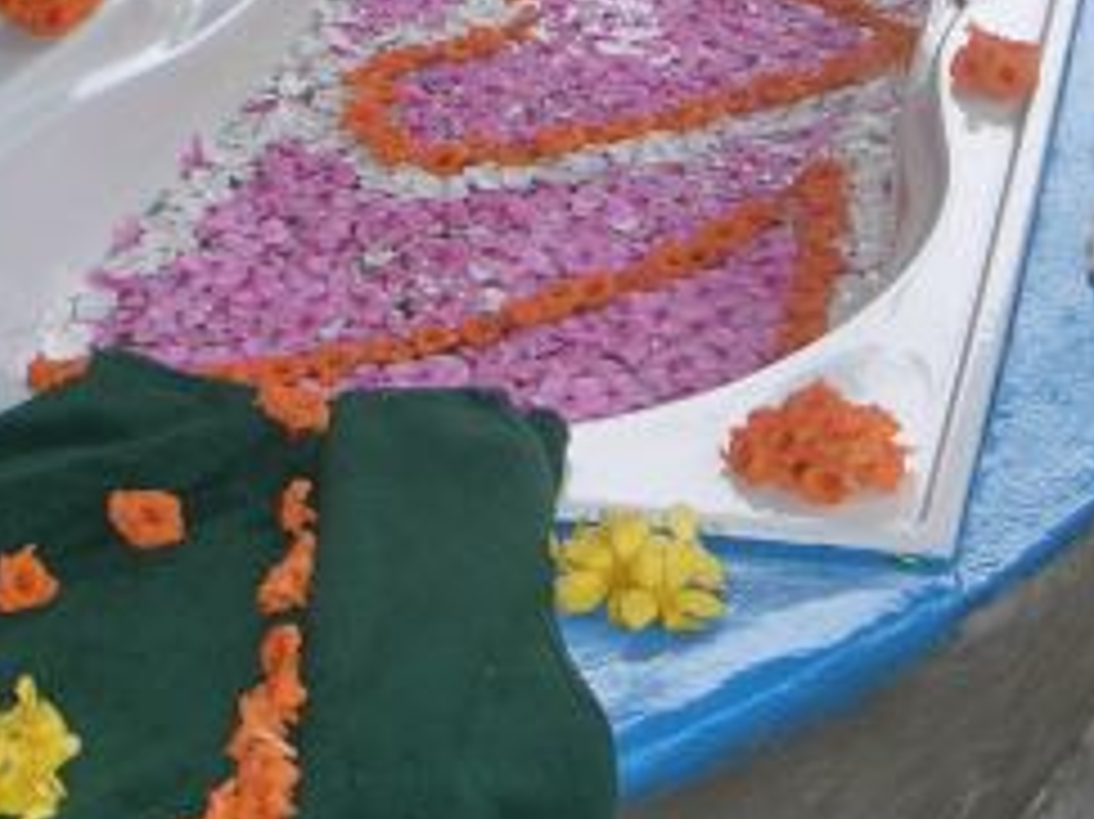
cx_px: 680
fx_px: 2748
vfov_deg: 16.7
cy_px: 40
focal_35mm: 87
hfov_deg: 22.5
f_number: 2.8
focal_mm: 7.1
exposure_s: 1/125
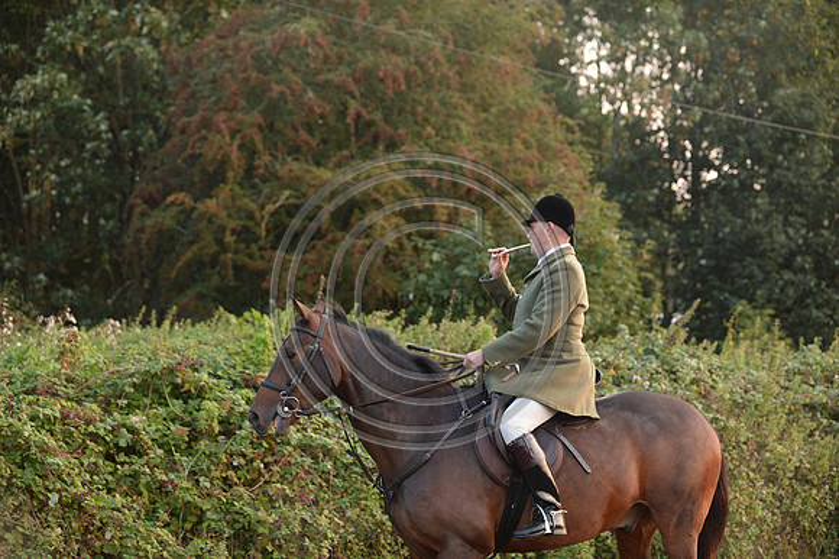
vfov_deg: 19.4
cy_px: 280
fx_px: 1630
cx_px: 420
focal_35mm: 70
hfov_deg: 28.9
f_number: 2.8
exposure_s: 1/500
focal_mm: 70
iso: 2500
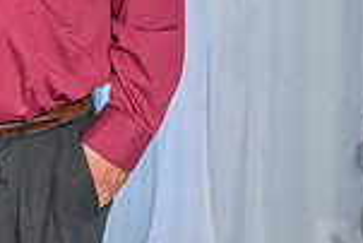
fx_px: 2170
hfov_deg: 9.1
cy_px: -40
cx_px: -308
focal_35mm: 215
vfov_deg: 6.4
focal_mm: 56
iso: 800
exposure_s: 1/160
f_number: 5.6
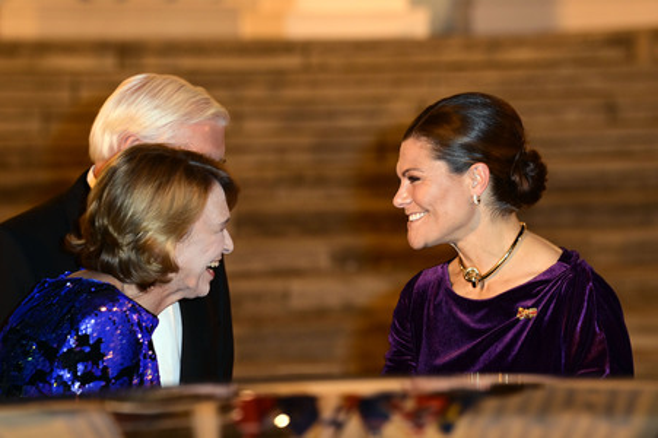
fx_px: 3653
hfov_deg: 10.3
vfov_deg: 6.9
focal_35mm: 200
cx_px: 329
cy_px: 219
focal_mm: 200
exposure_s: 1/100
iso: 3200
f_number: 5.6
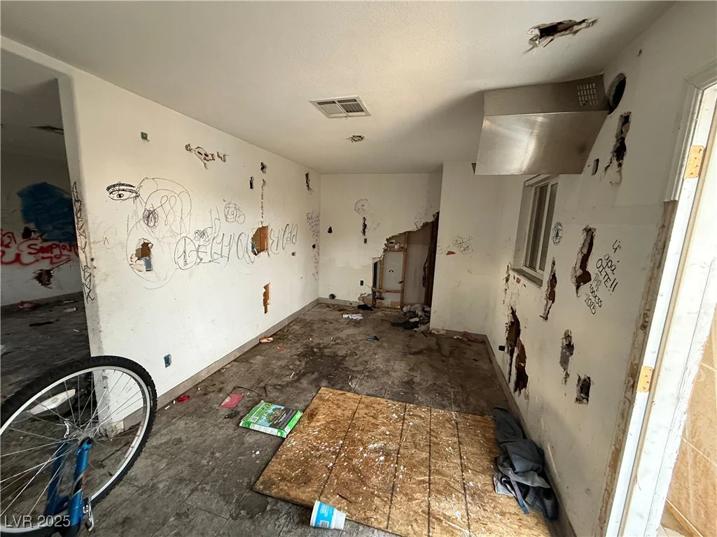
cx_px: 358
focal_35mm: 14
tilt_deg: -9.4
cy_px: 268
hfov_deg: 102.1
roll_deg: -2.3
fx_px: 290
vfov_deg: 85.7
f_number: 2.2
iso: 500
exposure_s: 1/60
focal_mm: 2.22
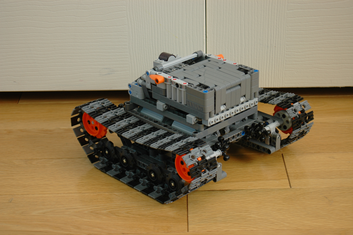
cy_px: 118
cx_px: 176
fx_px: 808
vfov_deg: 16.5
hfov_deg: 24.6
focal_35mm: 82
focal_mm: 55
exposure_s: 1/5
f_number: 5.6
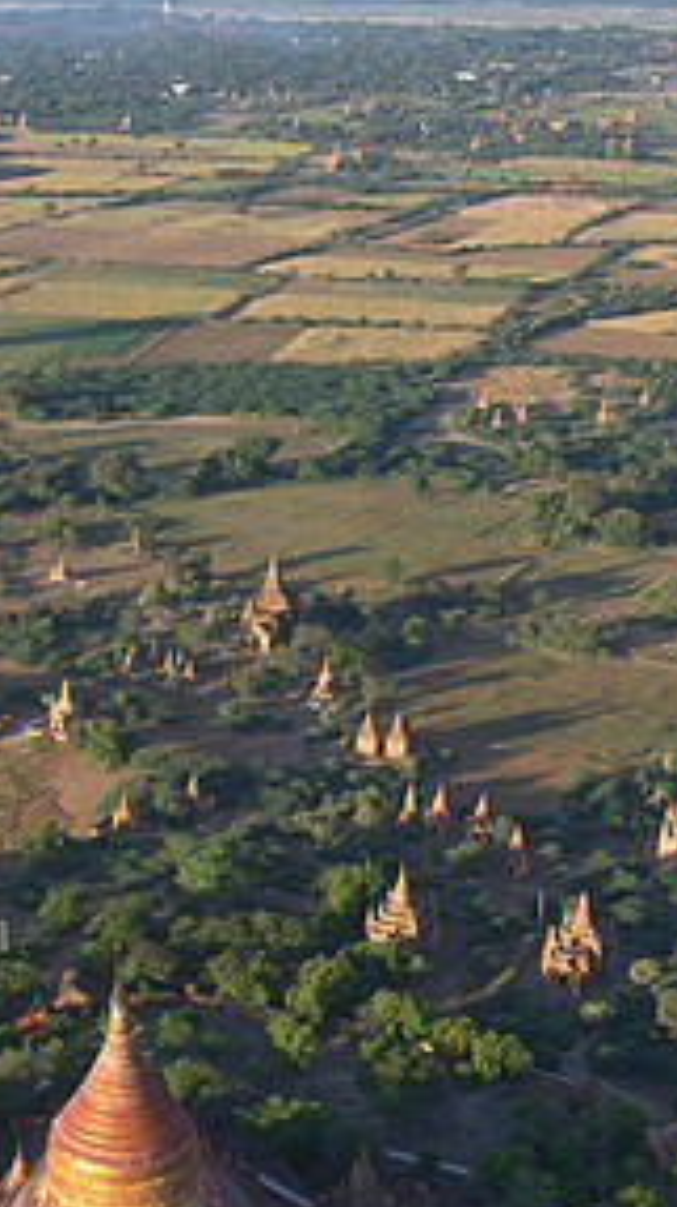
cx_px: 286
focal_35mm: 64
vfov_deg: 32.6
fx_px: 2047
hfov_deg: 18.8
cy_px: 786
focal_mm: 26
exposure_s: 1/100
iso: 100
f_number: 5
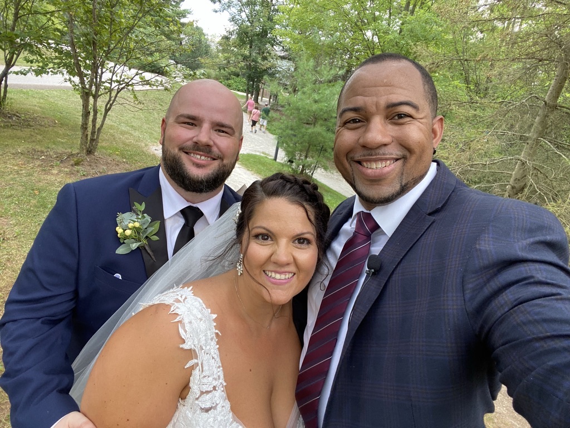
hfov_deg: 73.9
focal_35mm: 23
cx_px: 285
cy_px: 214
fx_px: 379
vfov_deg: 58.9
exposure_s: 1/122
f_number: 2.2
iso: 80
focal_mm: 2.71
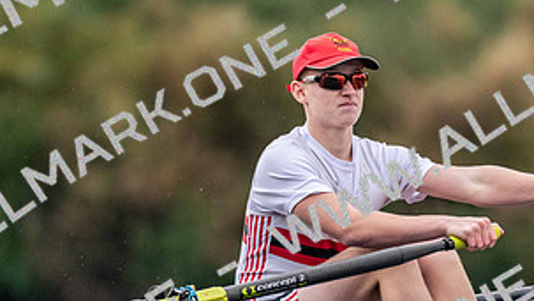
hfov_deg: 1.8
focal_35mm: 1202
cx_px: 485
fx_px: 17033
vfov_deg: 1.0
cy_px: 260
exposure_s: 1/2500
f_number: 4
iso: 2500
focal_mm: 600
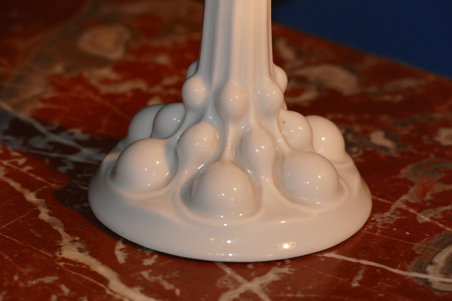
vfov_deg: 7.2
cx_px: 226
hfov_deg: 10.8
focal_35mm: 191
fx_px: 2398
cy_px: 150
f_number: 4
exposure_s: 1/40
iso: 800
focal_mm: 69.6
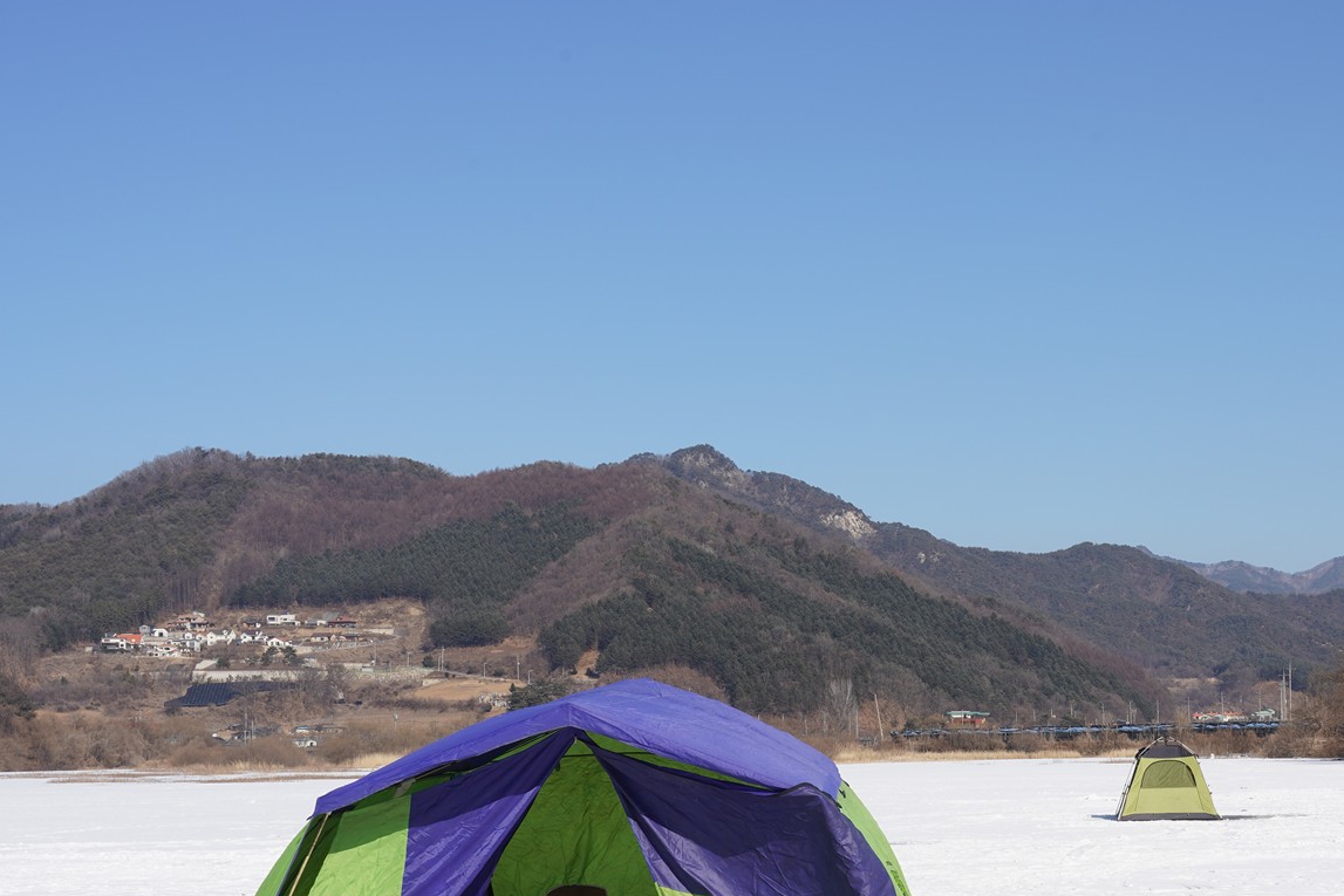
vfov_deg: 19.7
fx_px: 2539
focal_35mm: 68
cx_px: 936
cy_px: 770
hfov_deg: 29.4
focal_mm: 39
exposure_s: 1/100
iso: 100
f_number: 16
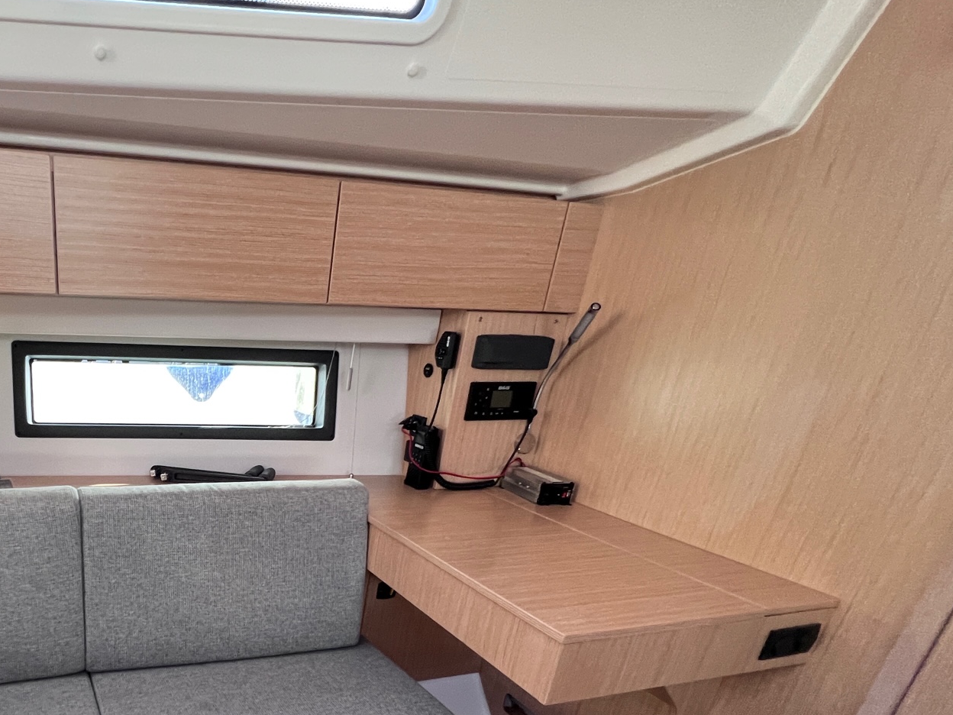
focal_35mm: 21
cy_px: 555
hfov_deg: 71.0
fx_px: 578
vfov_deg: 59.3
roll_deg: -2.6
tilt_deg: -25.0
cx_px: 189
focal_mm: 1.57
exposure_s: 1/81
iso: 250
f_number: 1.8
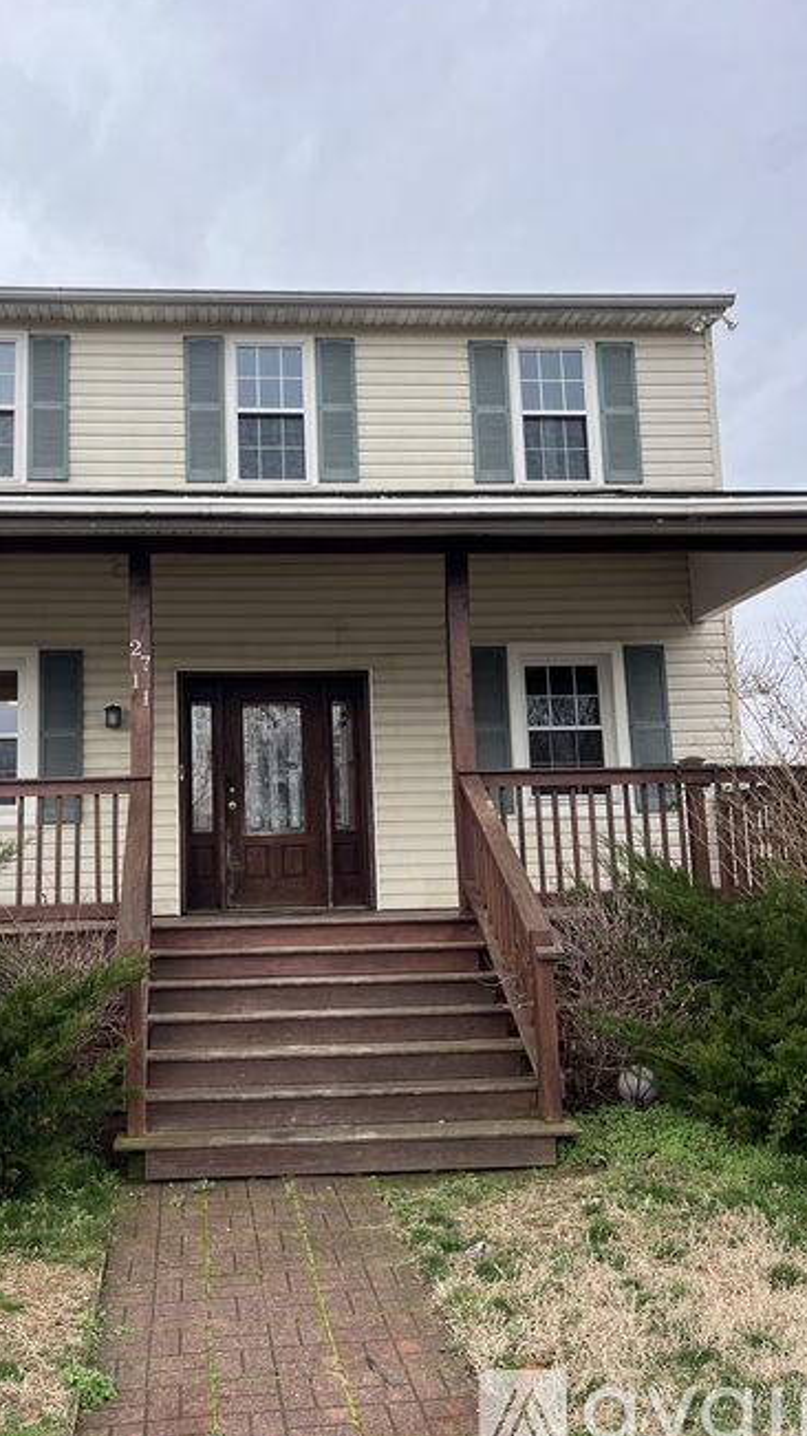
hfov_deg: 39.8
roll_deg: +2.0
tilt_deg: +7.4
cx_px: 284
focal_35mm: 29
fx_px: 1104
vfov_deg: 66.1
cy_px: 722
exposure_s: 1/161
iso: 40
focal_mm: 5.1
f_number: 1.6
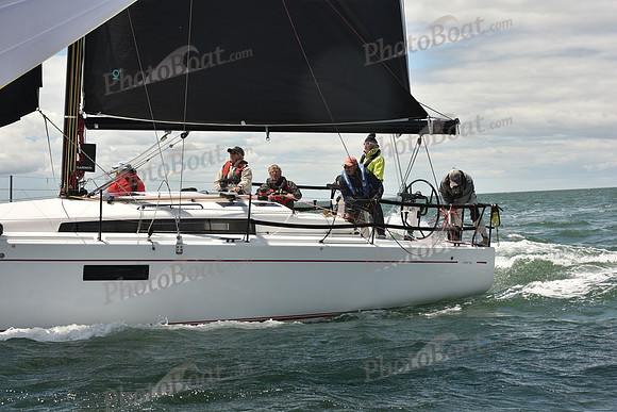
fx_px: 1200
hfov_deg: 28.8
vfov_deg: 19.5
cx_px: 308
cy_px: 206
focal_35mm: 70
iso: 320
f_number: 10
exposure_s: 1/800
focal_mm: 70
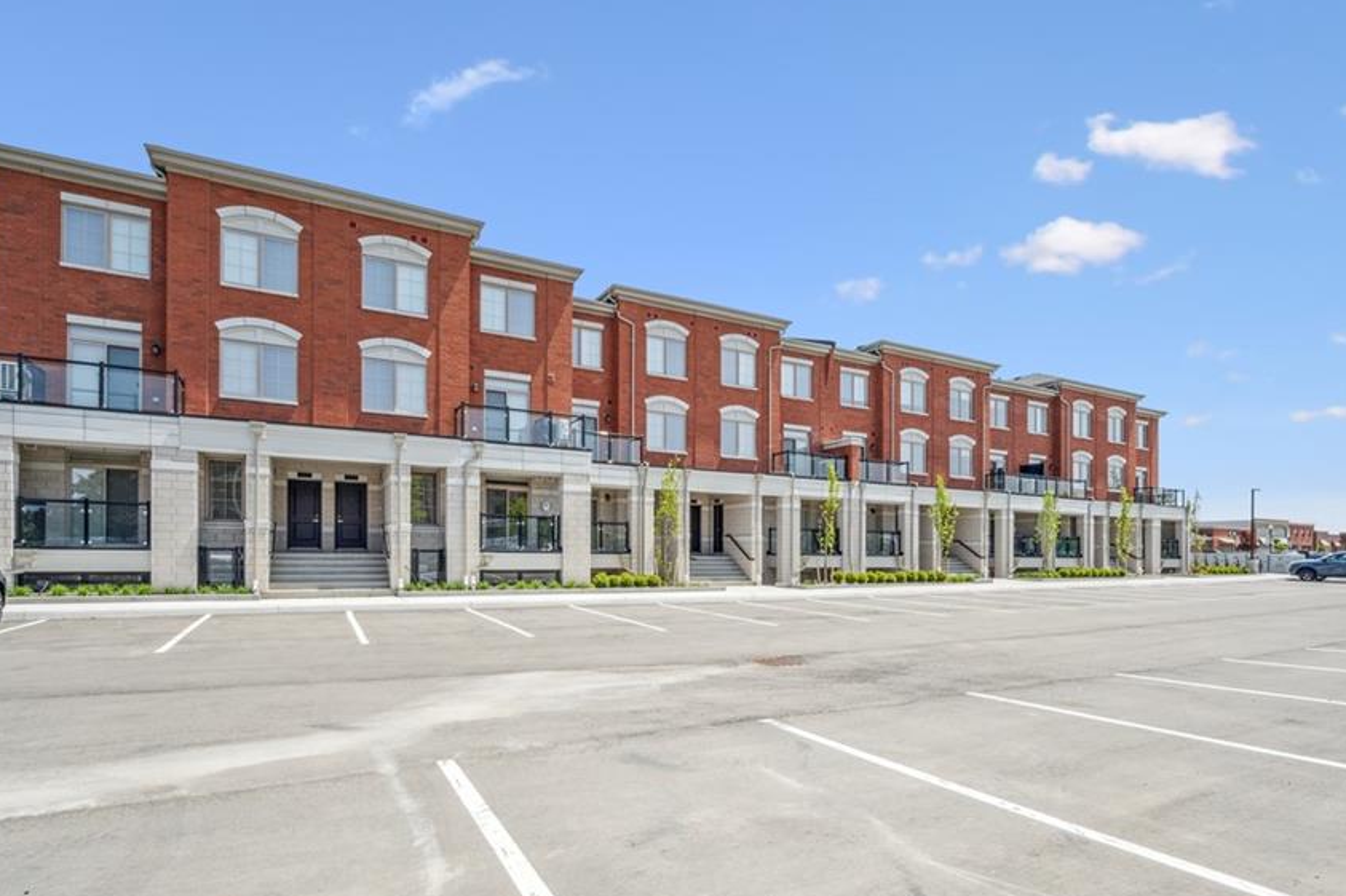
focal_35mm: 17
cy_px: 493
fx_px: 635
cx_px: 650
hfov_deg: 93.3
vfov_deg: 70.2
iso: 640
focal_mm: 14
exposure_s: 1/640
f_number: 16
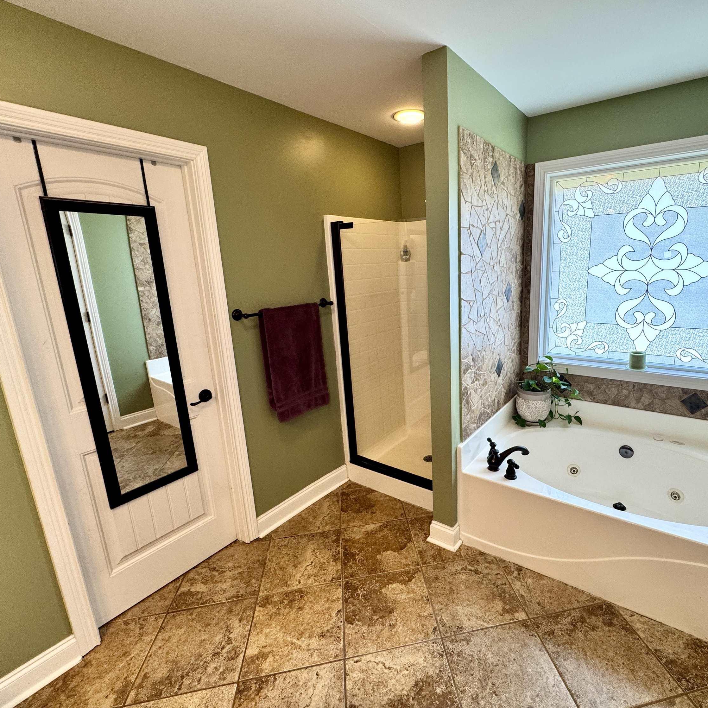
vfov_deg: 84.0
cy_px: 353
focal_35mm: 17
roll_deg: +2.1
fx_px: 393
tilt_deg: -13.7
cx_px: 411
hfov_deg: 83.3
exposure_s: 1/120
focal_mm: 2.22
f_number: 2.2
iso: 160
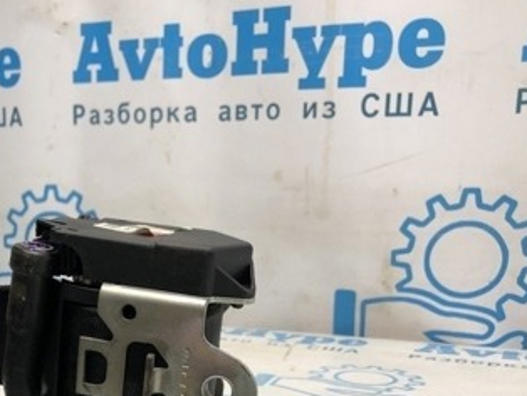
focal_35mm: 57
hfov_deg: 32.3
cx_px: 65
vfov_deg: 24.9
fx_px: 868
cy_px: 361
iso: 32
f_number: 1.8
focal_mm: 4
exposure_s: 1/33
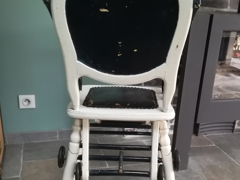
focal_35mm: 42
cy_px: 128
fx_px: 291
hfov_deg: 44.7
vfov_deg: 33.8
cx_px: 133
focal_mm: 3.83
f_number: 2.2
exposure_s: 1/25
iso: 400
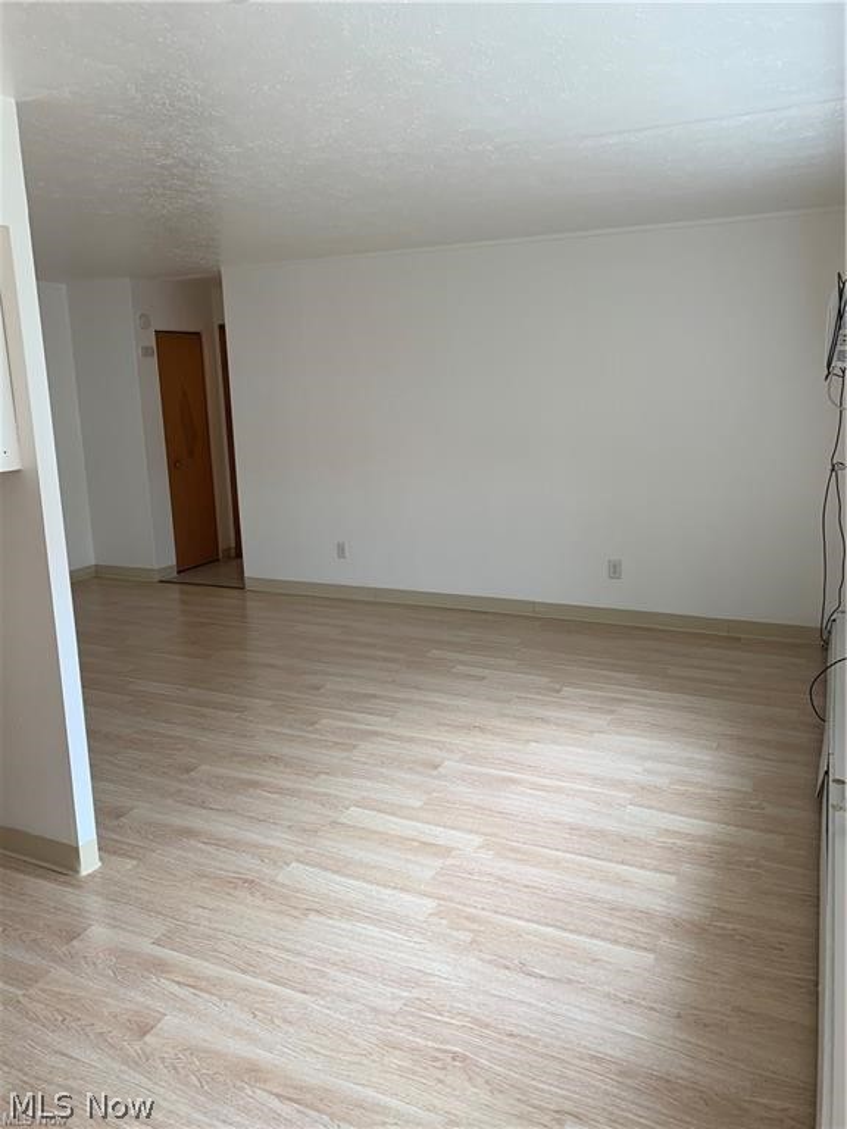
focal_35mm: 26
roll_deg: +1.4
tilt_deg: -10.8
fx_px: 848
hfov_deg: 53.1
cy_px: 564
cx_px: 424
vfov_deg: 67.3
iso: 50
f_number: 1.8
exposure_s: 1/120
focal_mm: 4.25
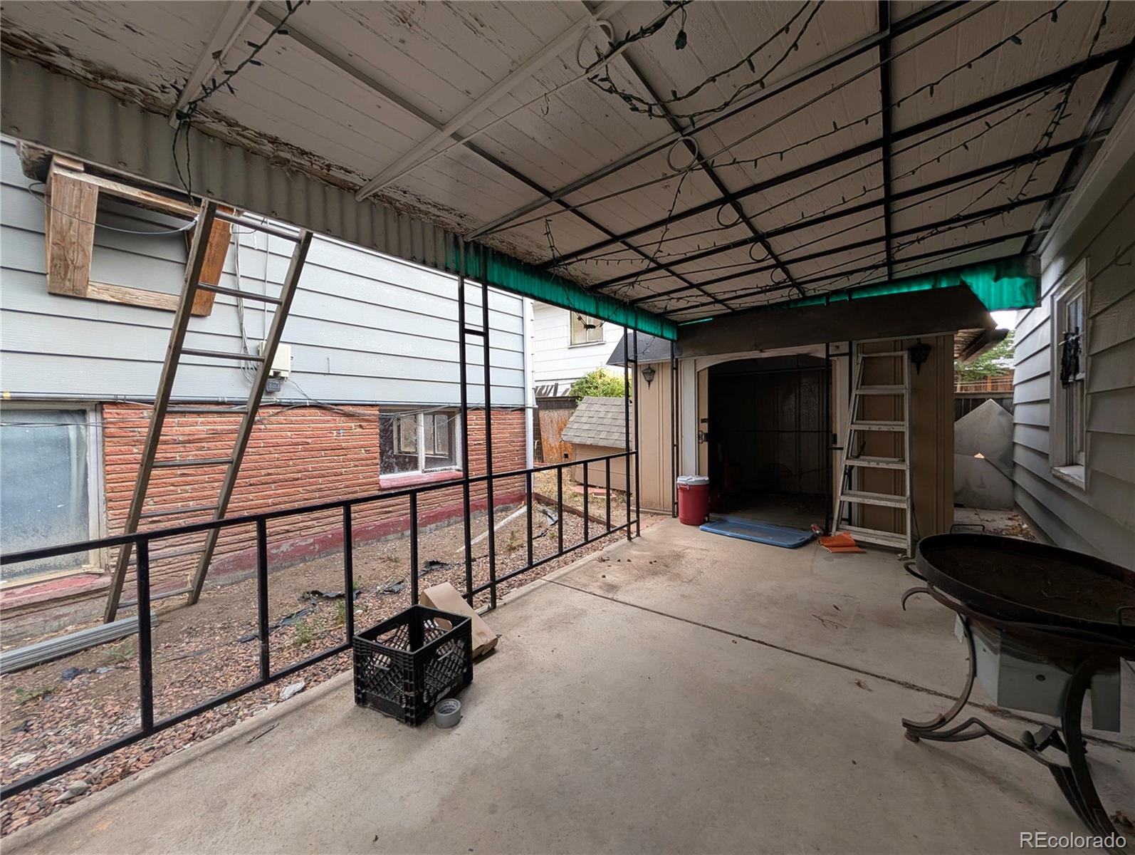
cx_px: 568
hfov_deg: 110.5
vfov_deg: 94.6
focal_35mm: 12
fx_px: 394
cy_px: 428
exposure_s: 1/370
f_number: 1.7
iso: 135
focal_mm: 2.02
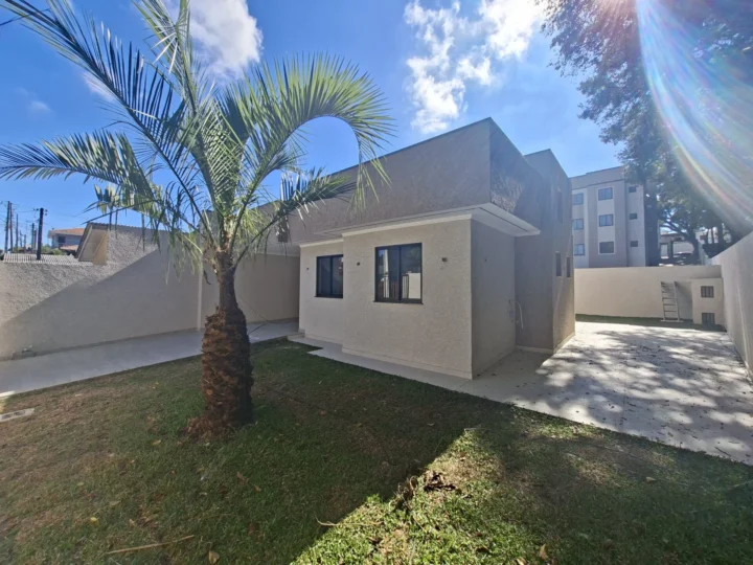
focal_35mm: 13
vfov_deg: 89.9
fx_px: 283
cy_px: 282
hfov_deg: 106.2
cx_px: 376
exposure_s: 1/877
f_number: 2.2
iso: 40
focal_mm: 1.74
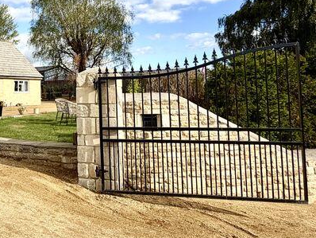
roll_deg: +0.9
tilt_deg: +3.3
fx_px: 329
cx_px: 17
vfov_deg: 39.3
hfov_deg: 45.3
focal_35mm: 36
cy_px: 80
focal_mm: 2.22
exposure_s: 1/970
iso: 20
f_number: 2.2
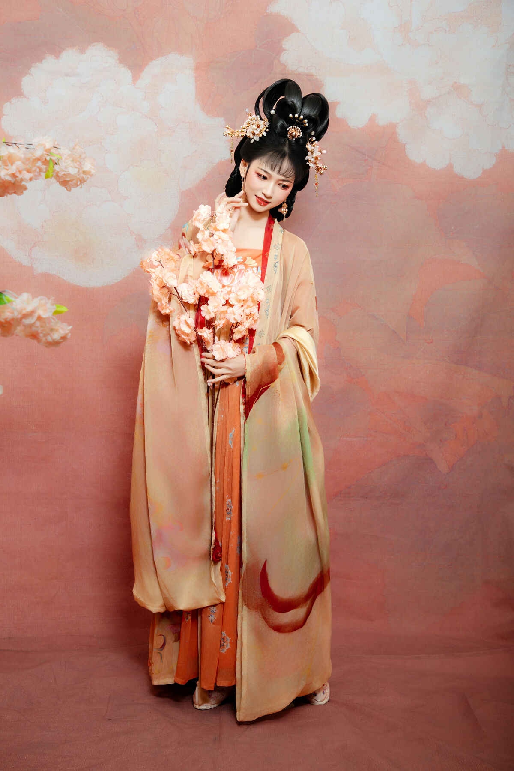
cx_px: 257
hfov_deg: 27.5
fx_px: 1049
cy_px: 386
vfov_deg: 40.3
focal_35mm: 49
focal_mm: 50
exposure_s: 1/160
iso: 100
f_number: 5
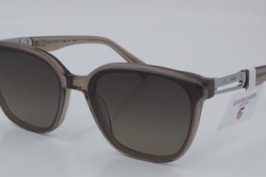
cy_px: 105
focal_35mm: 100
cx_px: 134
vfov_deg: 13.7
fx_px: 735
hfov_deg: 20.5
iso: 100
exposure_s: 1/4
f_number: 32
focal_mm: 55
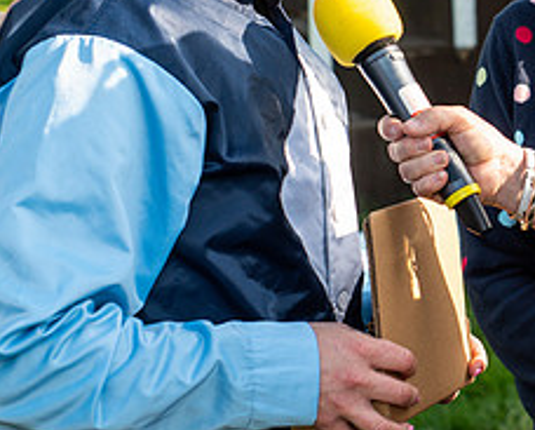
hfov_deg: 13.6
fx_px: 2204
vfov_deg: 11.1
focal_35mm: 139
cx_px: 592
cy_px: 99
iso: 200
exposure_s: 1/640
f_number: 5
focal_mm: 50
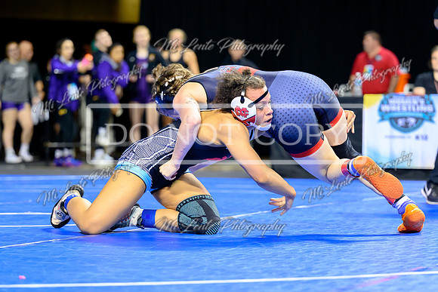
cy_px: 190
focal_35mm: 137
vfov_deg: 10.0
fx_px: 1672
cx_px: 214
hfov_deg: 14.9
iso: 4000
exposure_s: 1/800
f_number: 2.8
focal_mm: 105
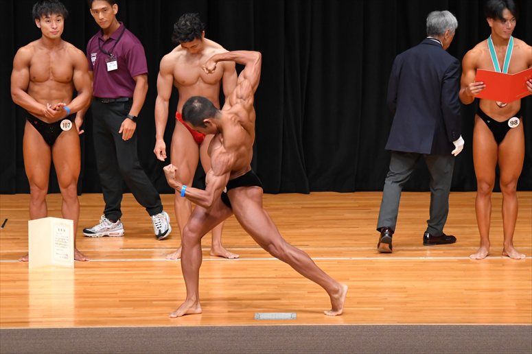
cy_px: 177
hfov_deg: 8.6
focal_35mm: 240
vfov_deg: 5.7
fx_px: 3545
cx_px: 266
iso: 4000
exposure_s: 1/400
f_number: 5.6
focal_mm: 160
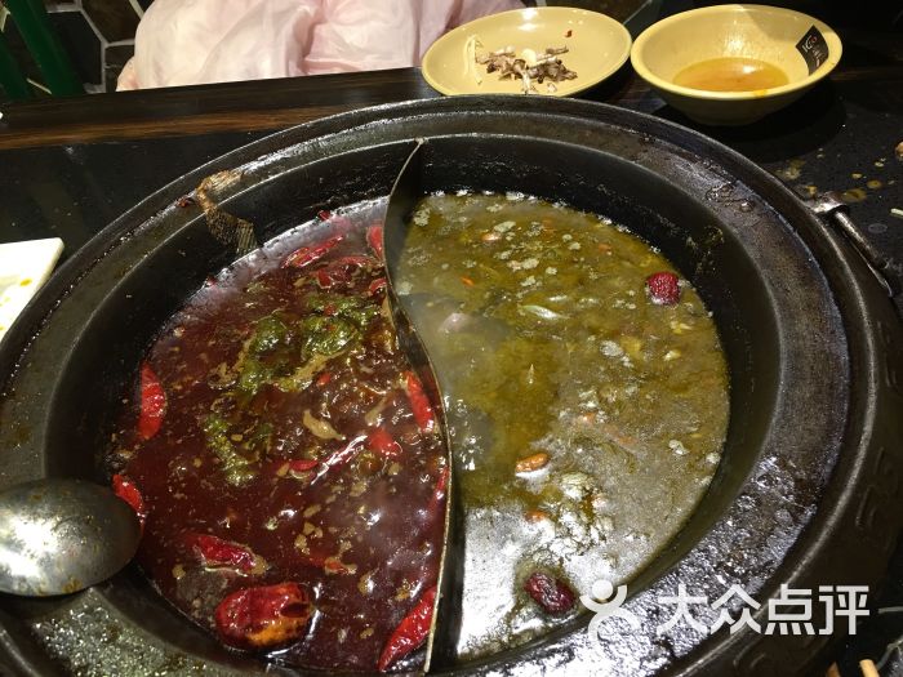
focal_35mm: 29
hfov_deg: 61.7
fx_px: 756
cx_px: 452
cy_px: 338
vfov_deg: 48.2
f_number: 2.2
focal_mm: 4.15
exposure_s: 1/17
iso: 64
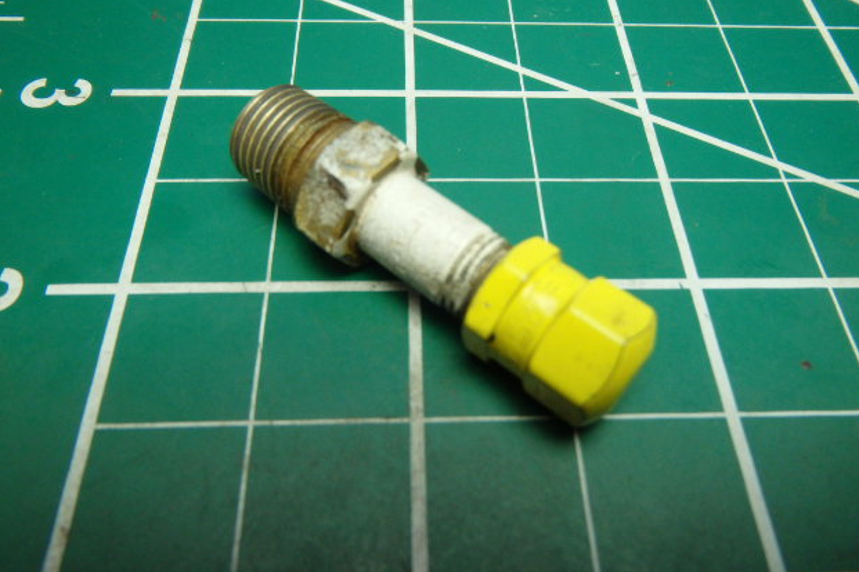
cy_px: 282
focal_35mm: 30
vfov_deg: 43.6
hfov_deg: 61.9
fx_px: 716
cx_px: 434
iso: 400
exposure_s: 1/30
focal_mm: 5
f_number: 3.9
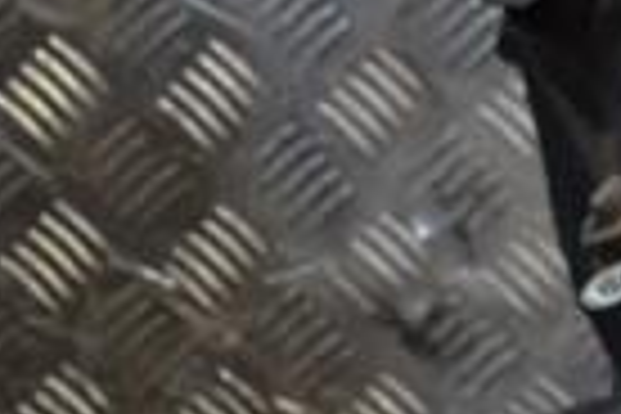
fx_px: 3588
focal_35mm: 208
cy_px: 464
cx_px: 1098
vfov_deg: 6.6
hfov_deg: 9.4
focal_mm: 32
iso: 3200
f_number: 5.6
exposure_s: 1/125
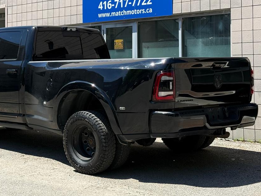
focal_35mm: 74
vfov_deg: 19.8
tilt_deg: +2.2
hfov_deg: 26.1
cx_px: 82
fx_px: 558
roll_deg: +0.2
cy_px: 49
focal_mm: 6.76
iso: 80
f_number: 1.78
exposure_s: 1/3704
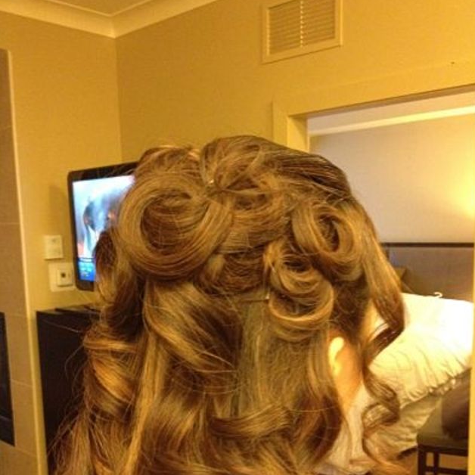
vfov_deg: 39.6
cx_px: 241
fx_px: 652
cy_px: 314
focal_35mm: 42
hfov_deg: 40.0
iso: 640
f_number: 2.4
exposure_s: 1/15
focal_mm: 4.28
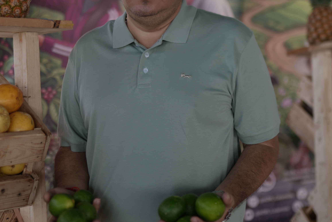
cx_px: 157
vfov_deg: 21.2
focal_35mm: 64
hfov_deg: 31.4
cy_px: 73
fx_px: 591
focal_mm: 35
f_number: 1.4
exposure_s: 1/2000
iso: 125
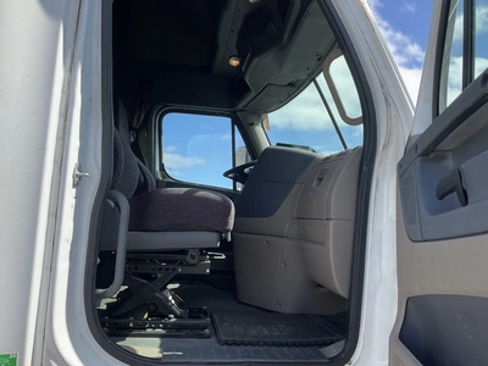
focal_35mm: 29
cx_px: 244
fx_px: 409
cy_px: 183
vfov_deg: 48.2
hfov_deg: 61.7
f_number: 1.8
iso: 25
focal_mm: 3
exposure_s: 1/816
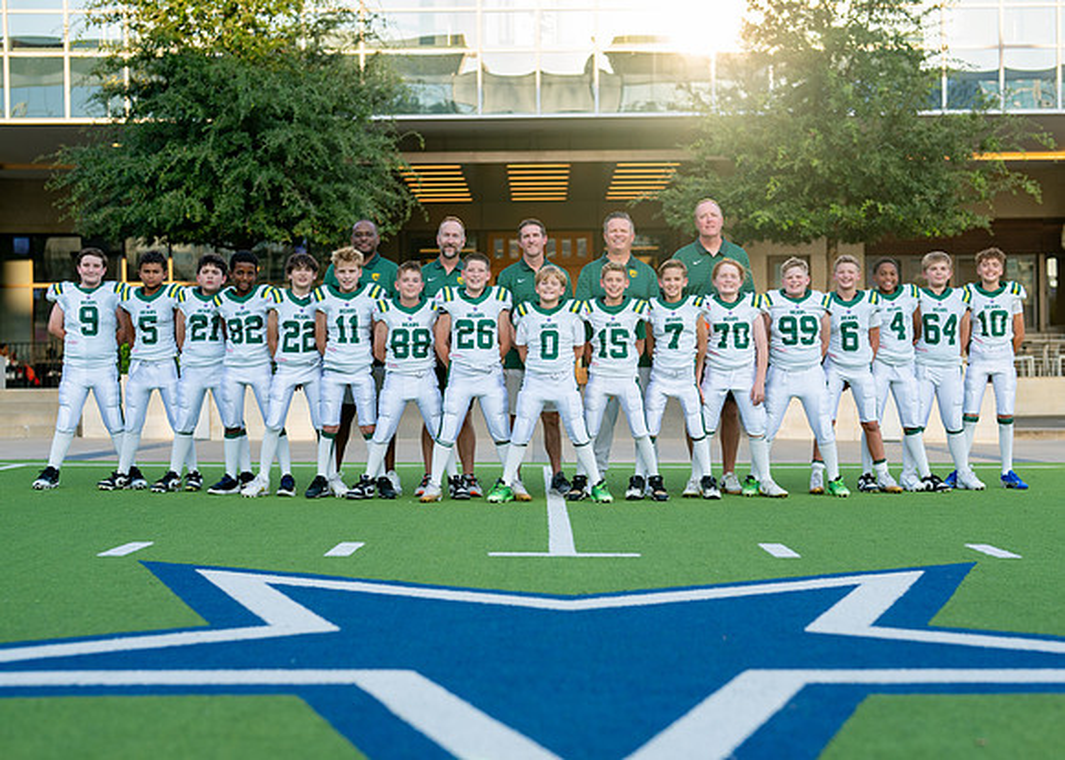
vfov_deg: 23.0
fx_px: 1871
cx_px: 575
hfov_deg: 31.8
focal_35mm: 62
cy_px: 391
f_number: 2
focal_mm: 50
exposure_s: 1/1000
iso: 100
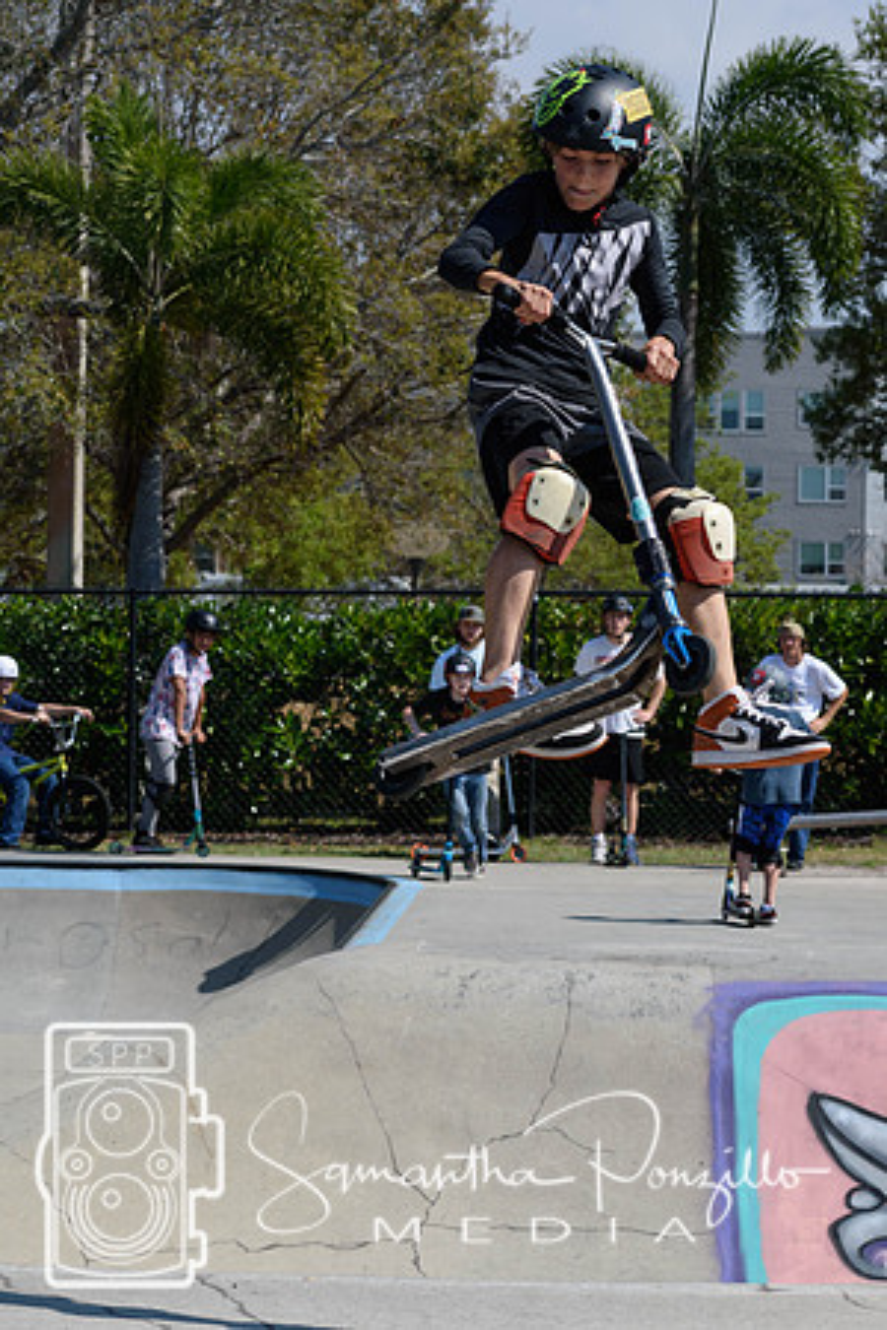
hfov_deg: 10.8
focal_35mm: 128
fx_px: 4712
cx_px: 444
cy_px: 665
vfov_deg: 16.1
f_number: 8
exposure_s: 1/1000
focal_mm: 85
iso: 200
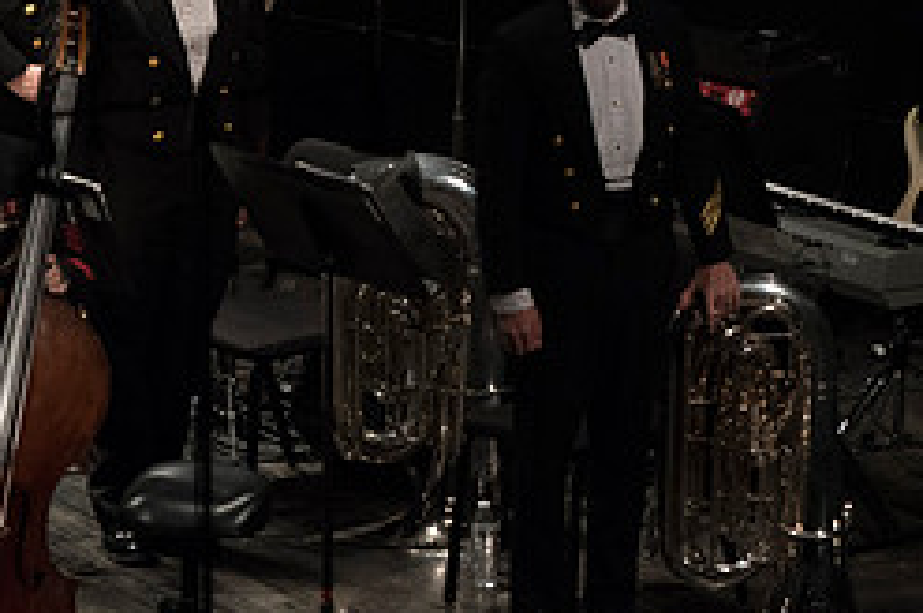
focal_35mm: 494
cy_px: 47
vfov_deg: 2.8
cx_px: 661
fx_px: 12649
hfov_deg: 4.2
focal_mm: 210
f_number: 5.6
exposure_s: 1/400
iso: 4000
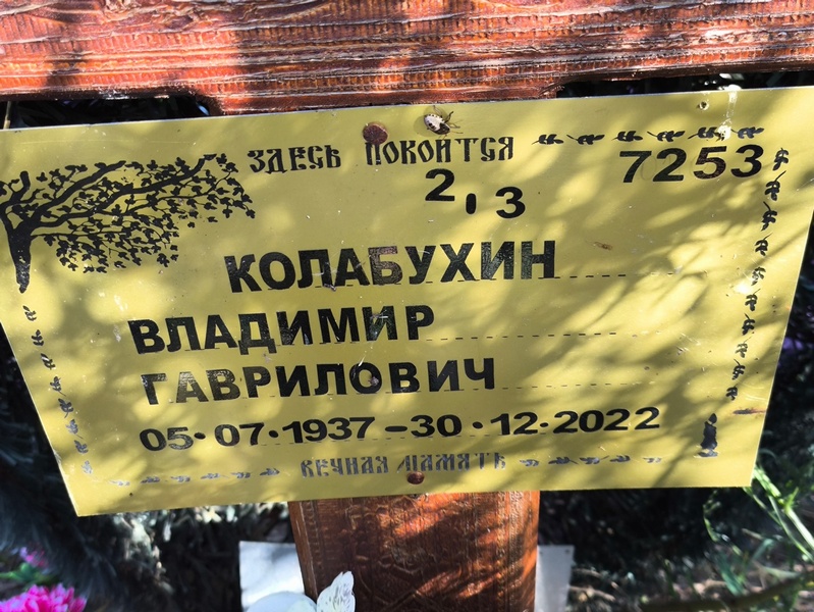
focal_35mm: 50
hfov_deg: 38.2
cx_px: 407
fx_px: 1176
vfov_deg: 29.1
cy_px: 306
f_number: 1.7
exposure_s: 1/100
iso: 50
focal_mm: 4.71
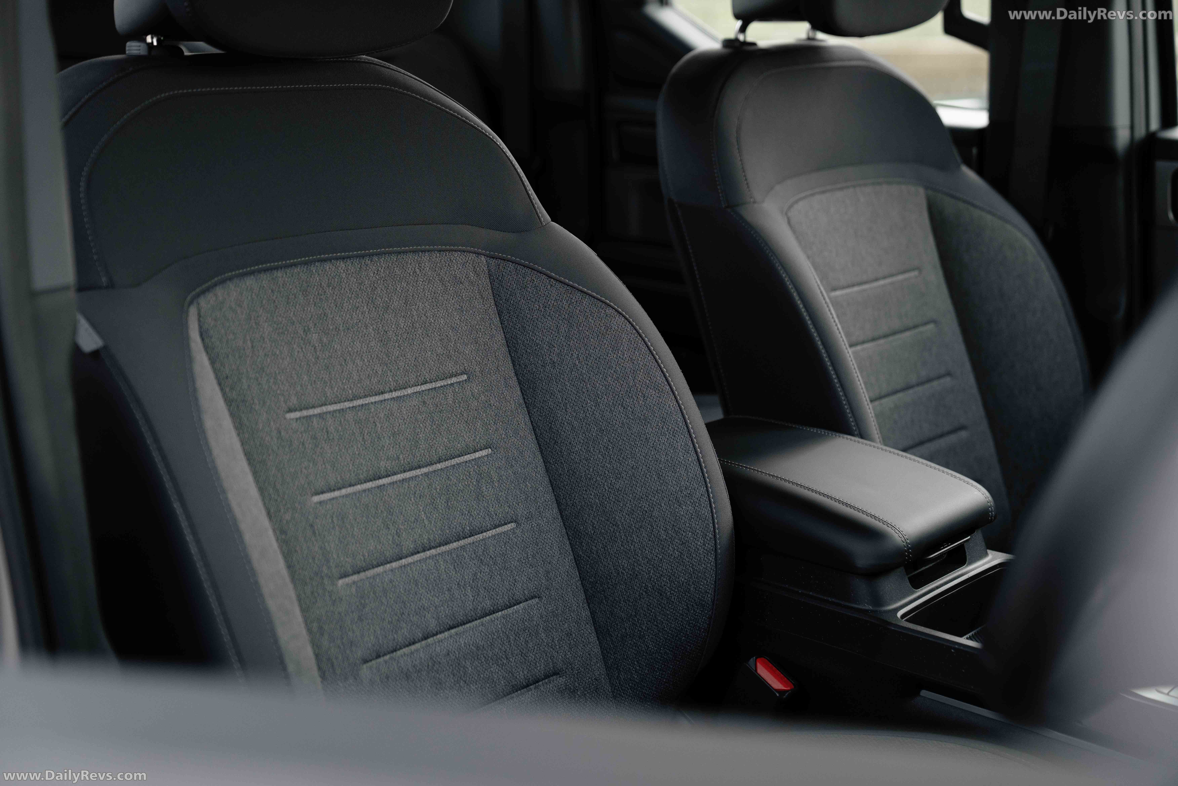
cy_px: 393
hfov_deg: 38.2
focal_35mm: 52
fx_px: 1701
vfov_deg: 26.0
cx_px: 589
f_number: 2.8
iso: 640
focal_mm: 52
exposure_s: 1/1000
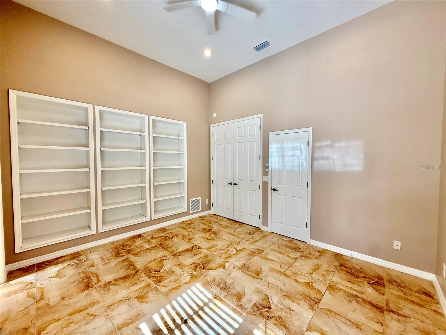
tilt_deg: -0.3
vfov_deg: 85.7
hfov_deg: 102.1
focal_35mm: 14
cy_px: 168
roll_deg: -0.4
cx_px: 223
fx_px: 180
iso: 125
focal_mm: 2.22
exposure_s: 1/120
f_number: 2.2
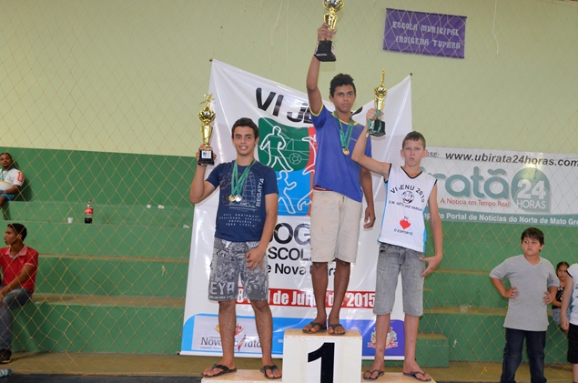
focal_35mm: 34
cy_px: 214
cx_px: 343
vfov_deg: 38.7
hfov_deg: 55.5
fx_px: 545
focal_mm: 18
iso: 800
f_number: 3.5
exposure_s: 1/60
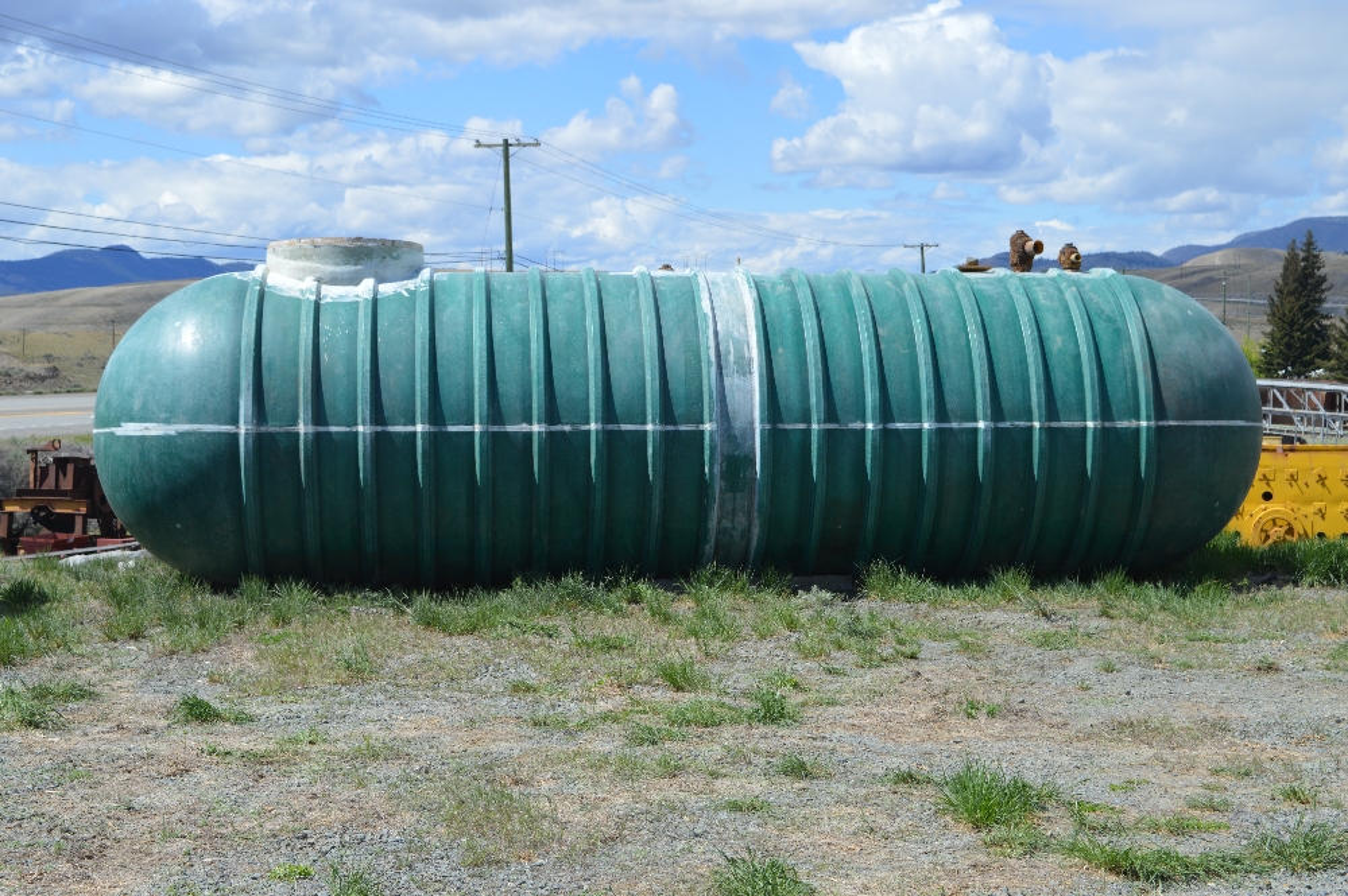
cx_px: 674
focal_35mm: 54
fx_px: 2020
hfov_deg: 36.9
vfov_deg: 25.0
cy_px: 448
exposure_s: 1/320
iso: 100
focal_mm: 36
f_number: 9
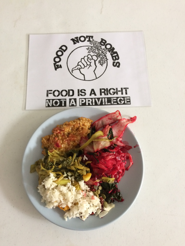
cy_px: 123
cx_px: 92
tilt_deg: -75.5
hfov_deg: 48.2
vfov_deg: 61.7
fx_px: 207
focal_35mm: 29
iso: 160
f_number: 2.2
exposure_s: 1/33
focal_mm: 4.15
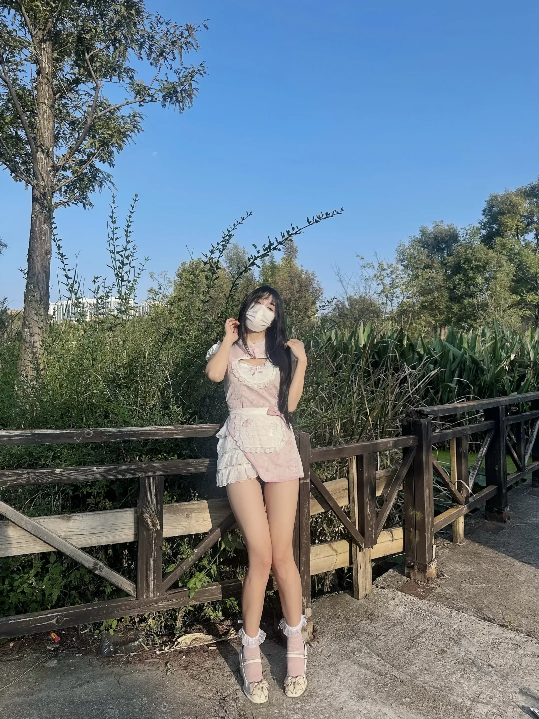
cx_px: 270
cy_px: 360
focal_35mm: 26
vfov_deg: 67.3
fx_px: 540
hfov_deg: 53.1
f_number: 1.5
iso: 125
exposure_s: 1/60
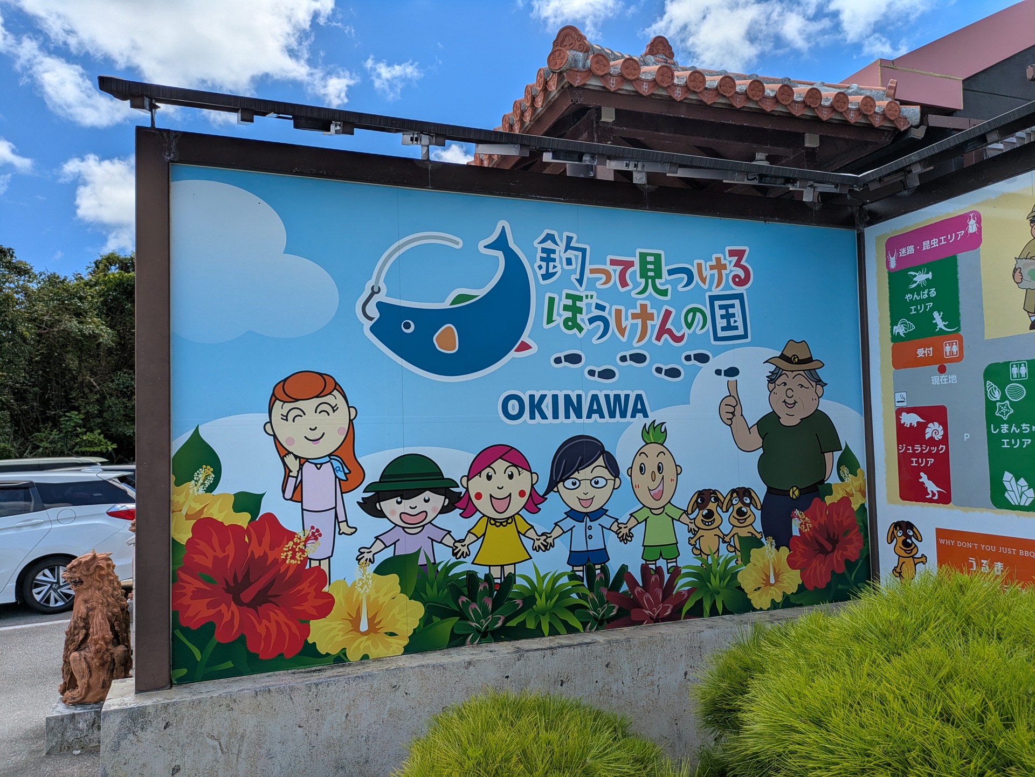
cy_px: 388
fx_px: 748
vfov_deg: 54.9
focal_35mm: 25
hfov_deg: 69.4
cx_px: 518
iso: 44
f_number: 1.89
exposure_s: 1/2841
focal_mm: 5.43
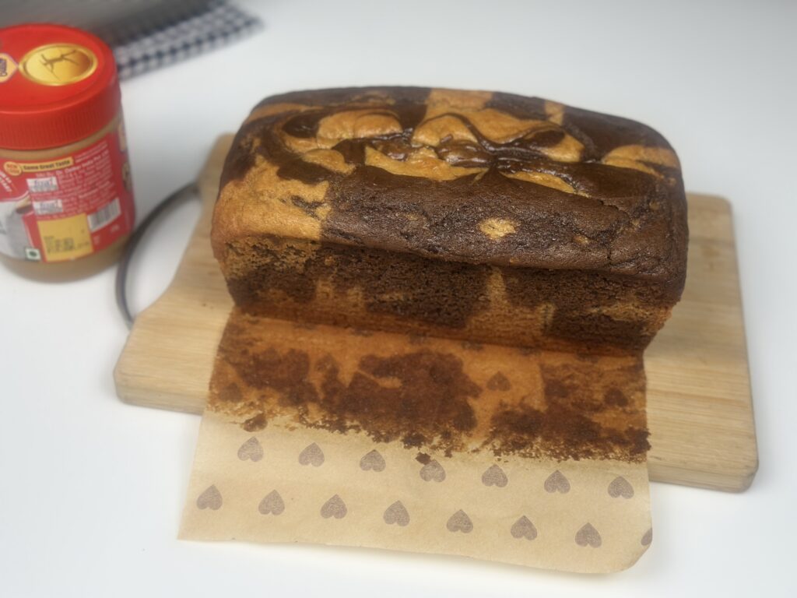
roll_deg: -4.7
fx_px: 1105
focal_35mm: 48
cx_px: 398
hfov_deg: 39.7
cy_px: 299
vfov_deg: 30.3
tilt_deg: -44.4
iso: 80
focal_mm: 6.86
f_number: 1.78
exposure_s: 1/446
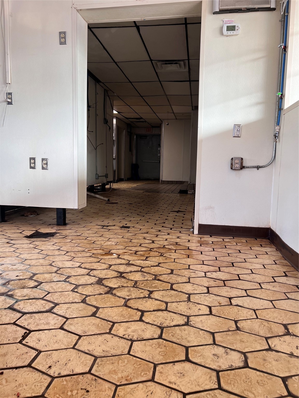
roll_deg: -0.9
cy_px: 199
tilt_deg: -7.0
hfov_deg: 53.1
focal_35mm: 26
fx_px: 299
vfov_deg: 67.3
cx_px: 150
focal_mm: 5.7
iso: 64
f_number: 1.5
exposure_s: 1/121
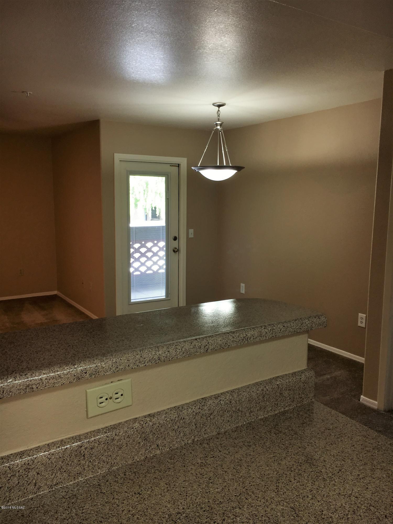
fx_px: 439
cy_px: 262
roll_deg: +0.1
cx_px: 196
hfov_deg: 48.2
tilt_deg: -8.6
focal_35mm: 29
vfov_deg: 61.7
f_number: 2.2
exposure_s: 1/32
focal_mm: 4.15
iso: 25
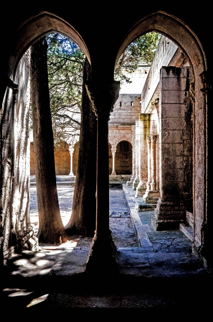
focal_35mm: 30
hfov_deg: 43.4
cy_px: 161
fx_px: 267
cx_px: 106
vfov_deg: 62.0
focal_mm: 20
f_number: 7.1
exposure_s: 1/800
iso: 500
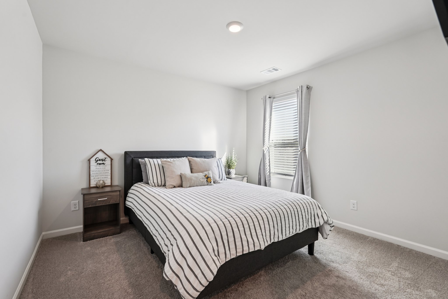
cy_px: 150
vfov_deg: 72.0
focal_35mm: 16
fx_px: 205
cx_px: 224
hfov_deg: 95.0
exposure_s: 1/25
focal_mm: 16.5
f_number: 8
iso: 800
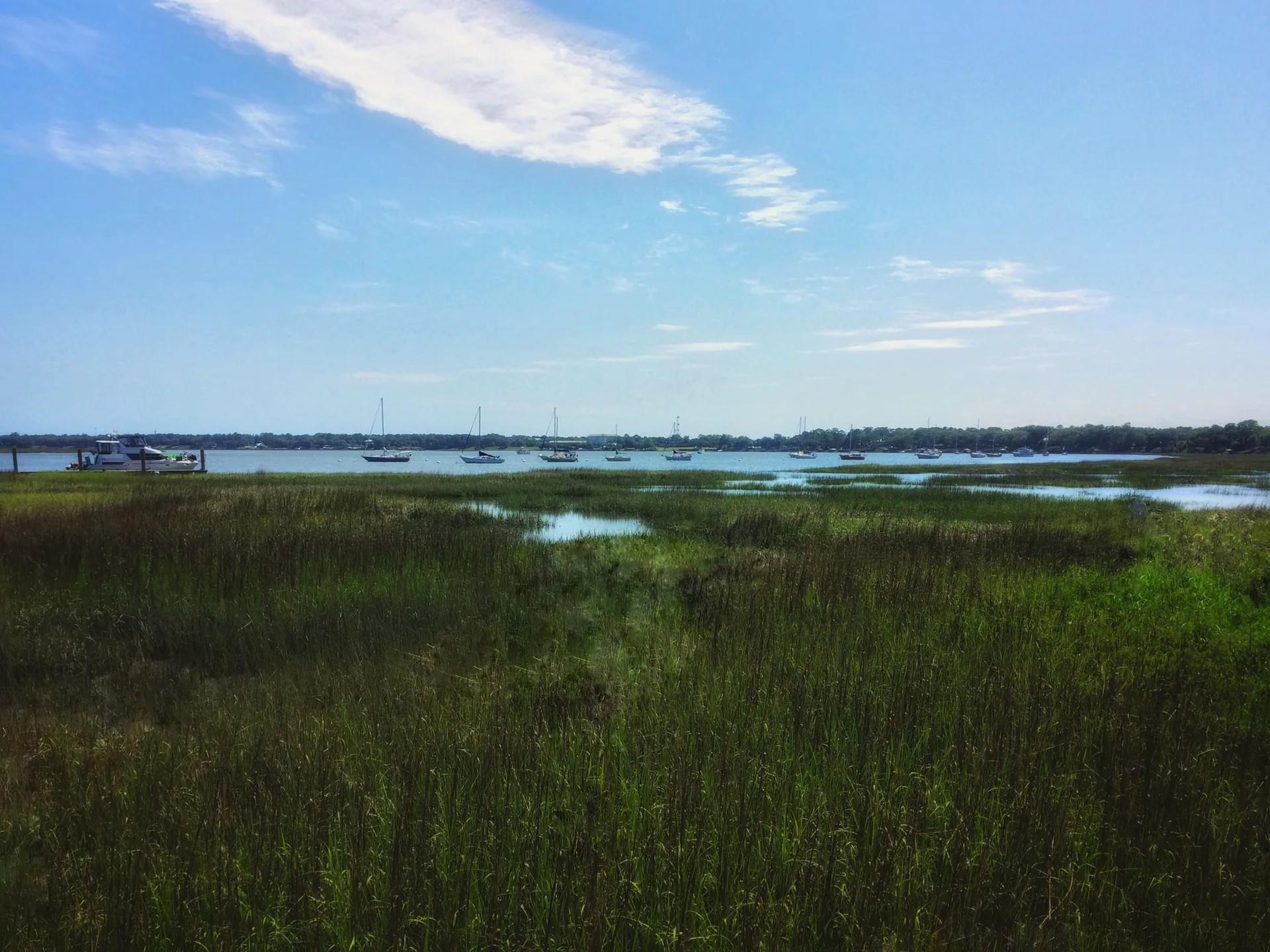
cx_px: 635
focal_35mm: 29
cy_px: 476
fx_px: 1064
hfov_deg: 61.7
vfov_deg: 48.2
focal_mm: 4.15
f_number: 2.2
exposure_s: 1/2564
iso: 32
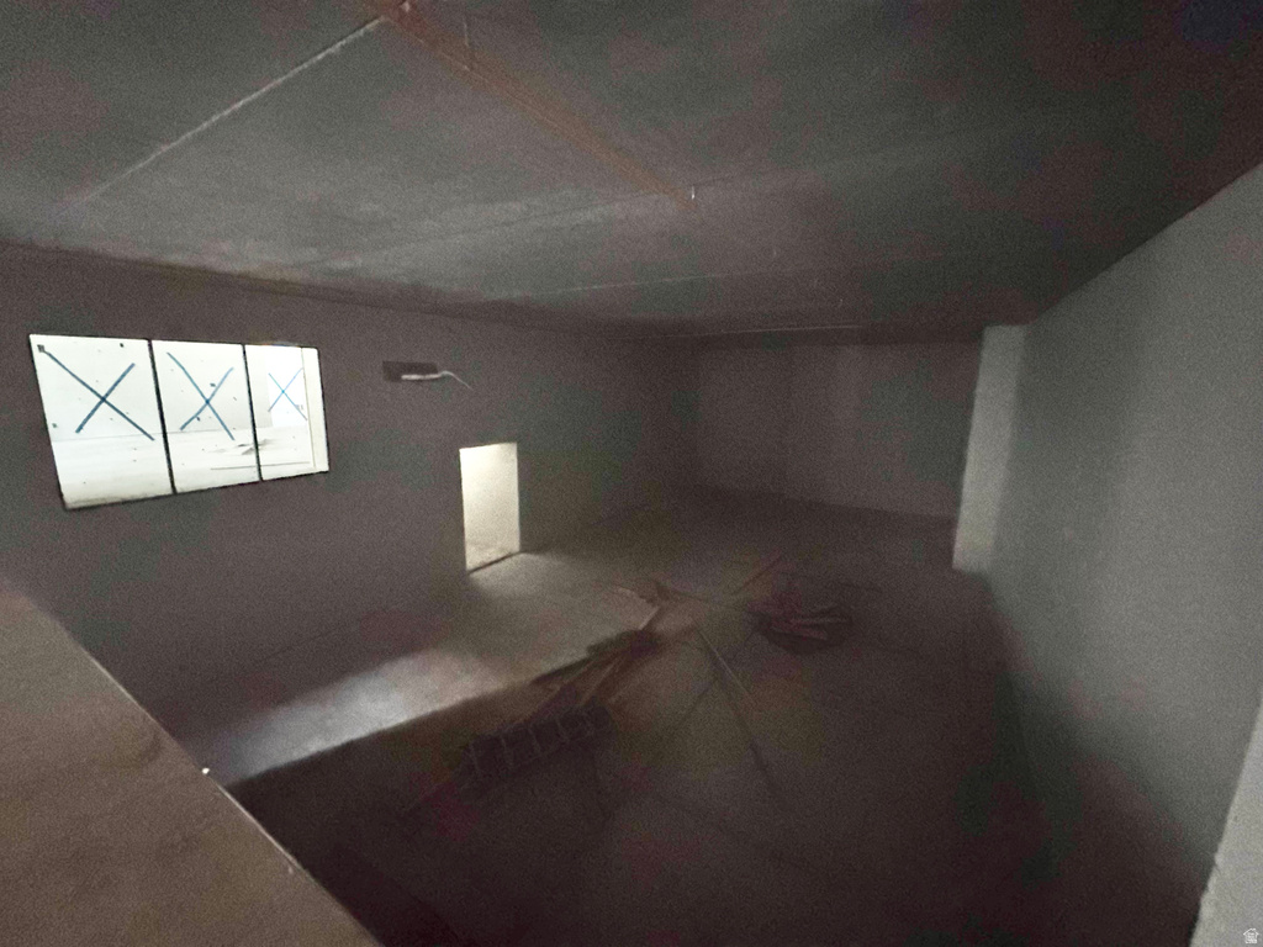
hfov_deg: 102.1
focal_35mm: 14
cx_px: 632
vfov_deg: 85.7
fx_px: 511
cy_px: 474
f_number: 2.2
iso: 3200
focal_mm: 2.22
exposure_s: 1/15
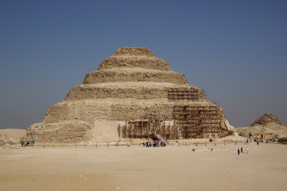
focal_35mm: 44
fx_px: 347
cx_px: 144
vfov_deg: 30.8
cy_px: 96
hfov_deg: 45.0
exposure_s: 1/250
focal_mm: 29
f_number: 13
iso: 100
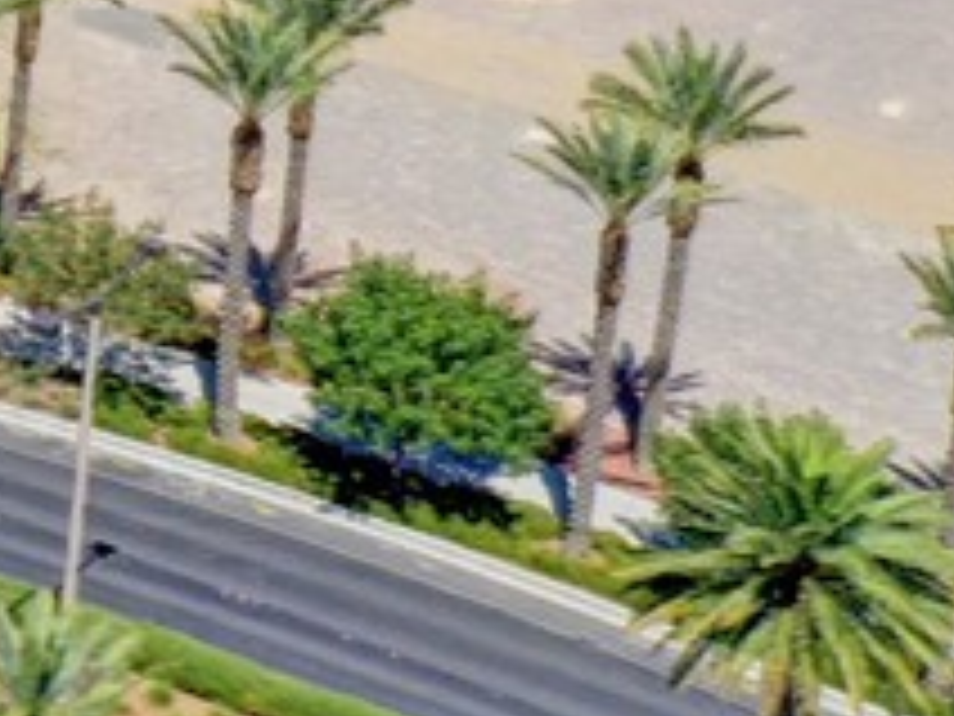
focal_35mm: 138
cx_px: -1260
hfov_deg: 11.9
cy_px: -739
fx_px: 3803
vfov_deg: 9.9
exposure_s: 1/400
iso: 200
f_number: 8
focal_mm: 10.3
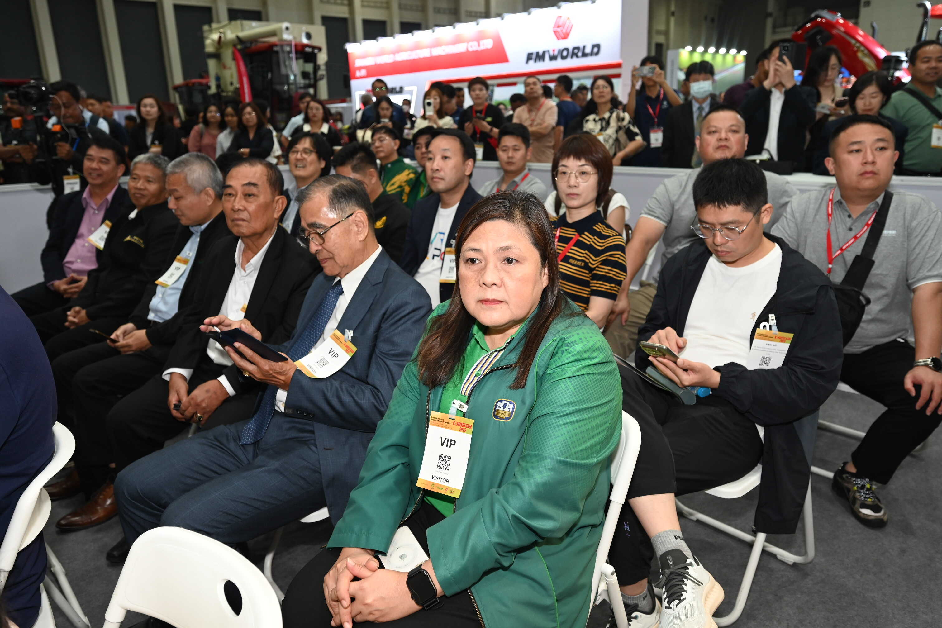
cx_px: 471
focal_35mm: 24
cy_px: 314
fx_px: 641
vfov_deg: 52.2
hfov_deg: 72.6
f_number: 4.5
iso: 1000
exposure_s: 1/100
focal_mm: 24.5
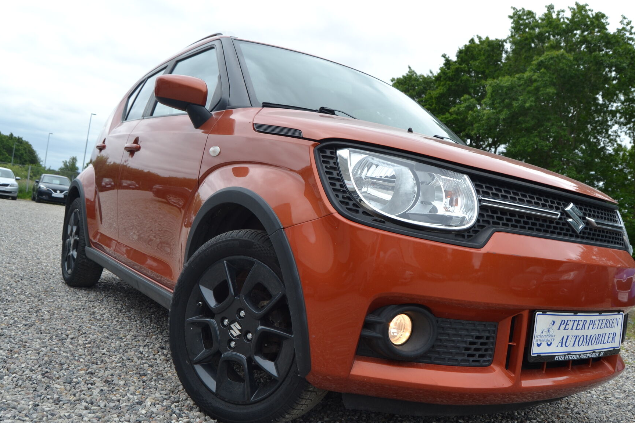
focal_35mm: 30
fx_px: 529
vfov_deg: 43.6
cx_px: 340
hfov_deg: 61.9
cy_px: 209
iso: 100
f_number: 7.1
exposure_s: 1/200
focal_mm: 18
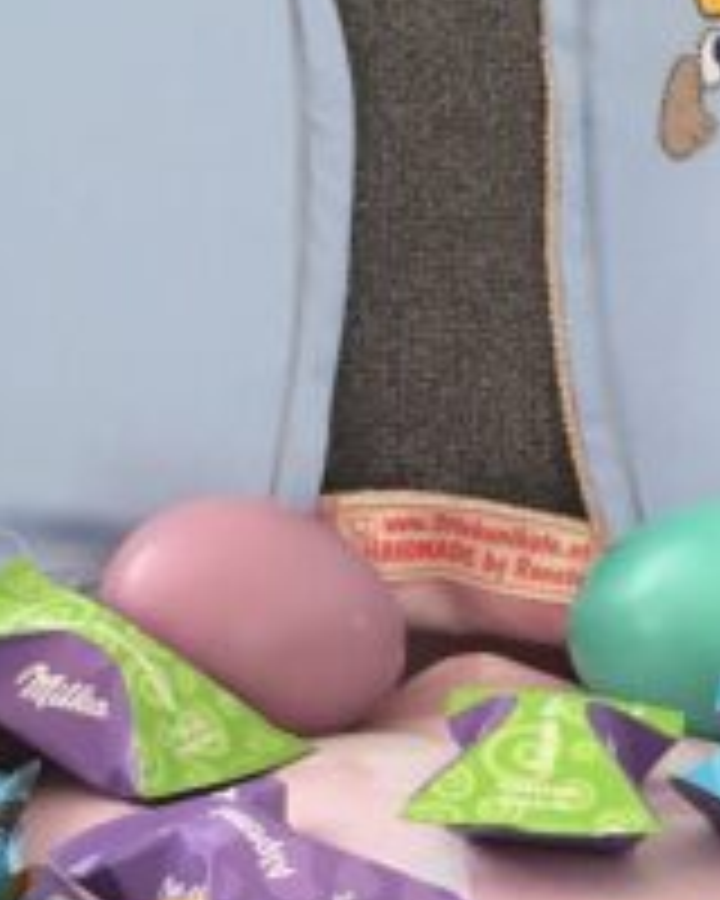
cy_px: 752
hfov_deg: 18.0
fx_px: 2264
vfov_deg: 22.1
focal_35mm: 85
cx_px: 464
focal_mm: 4.15
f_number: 2.2
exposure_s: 1/33
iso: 64
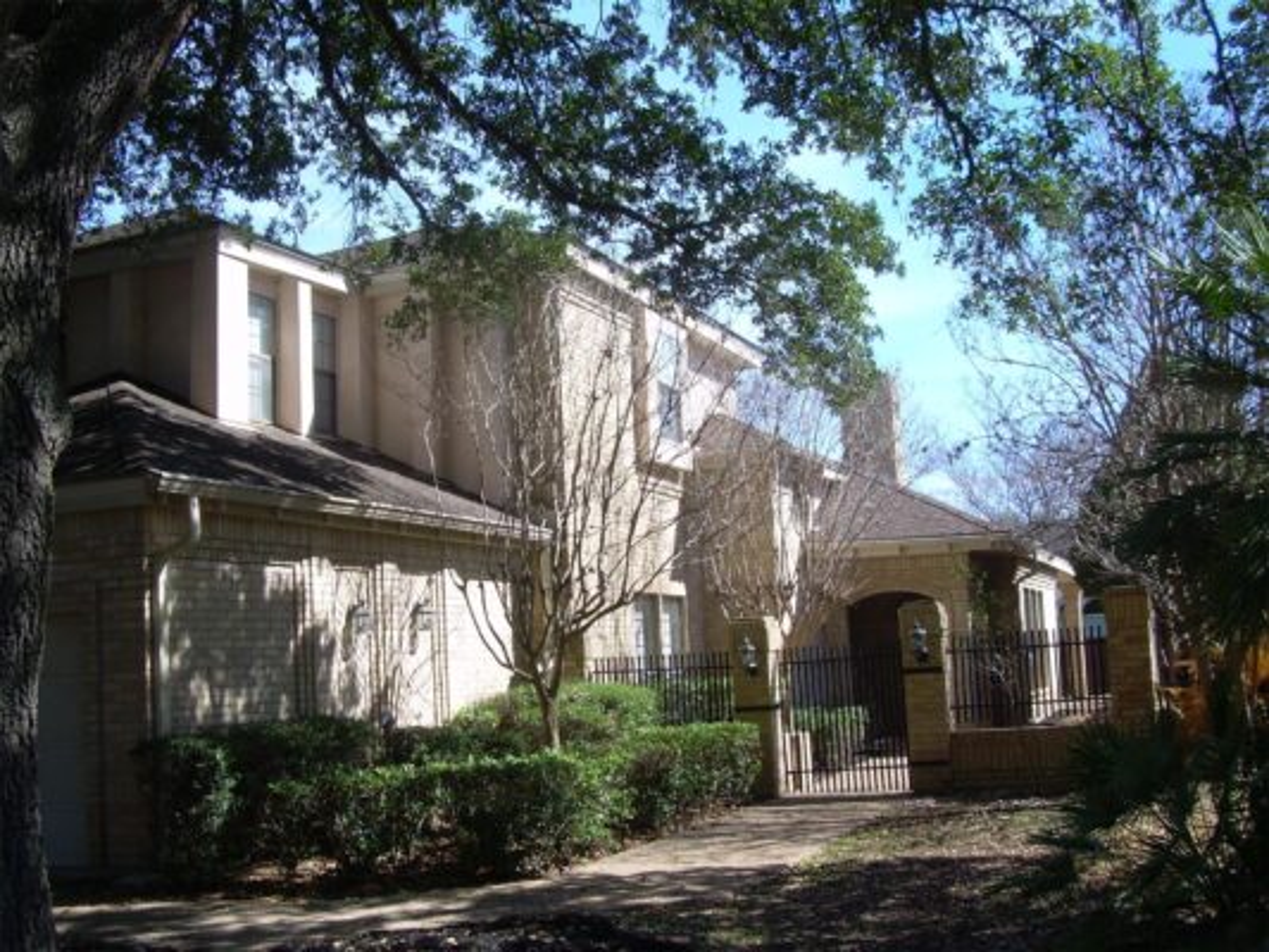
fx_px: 1393
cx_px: 634
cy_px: 476
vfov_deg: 37.7
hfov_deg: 49.0
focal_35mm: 38
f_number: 4.6
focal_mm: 6.3
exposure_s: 1/210
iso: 50
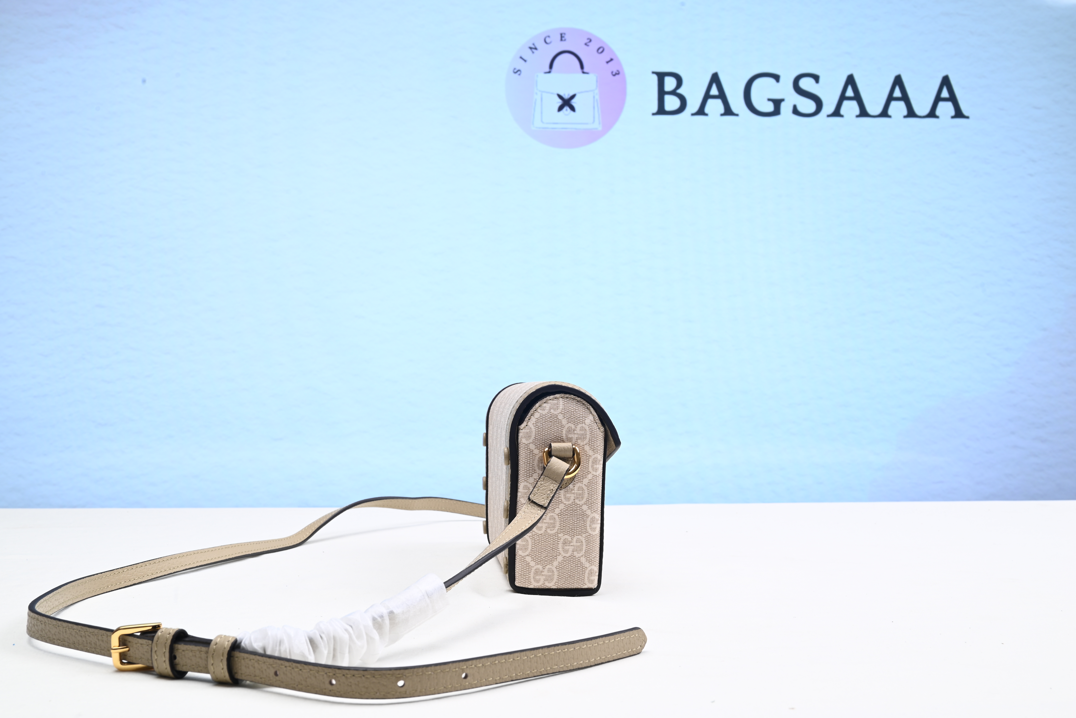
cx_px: 538
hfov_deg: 50.7
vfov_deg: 35.1
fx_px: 1136
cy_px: 359
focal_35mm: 38
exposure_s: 1/2
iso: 100
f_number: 16
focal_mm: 38
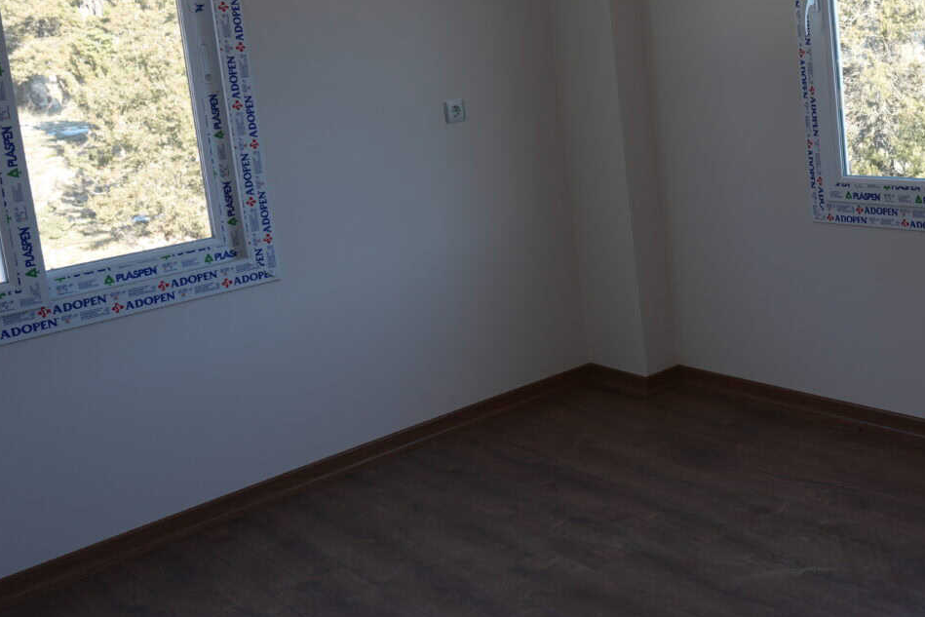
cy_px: 155
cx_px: 821
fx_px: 1054
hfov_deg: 43.6
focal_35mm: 41
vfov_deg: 32.1
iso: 100
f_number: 4.5
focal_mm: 19
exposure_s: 1/80
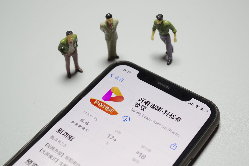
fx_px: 353
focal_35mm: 51
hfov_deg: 38.9
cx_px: 124
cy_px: 84
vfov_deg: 26.5
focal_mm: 50
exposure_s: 1/100
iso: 1600
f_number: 10
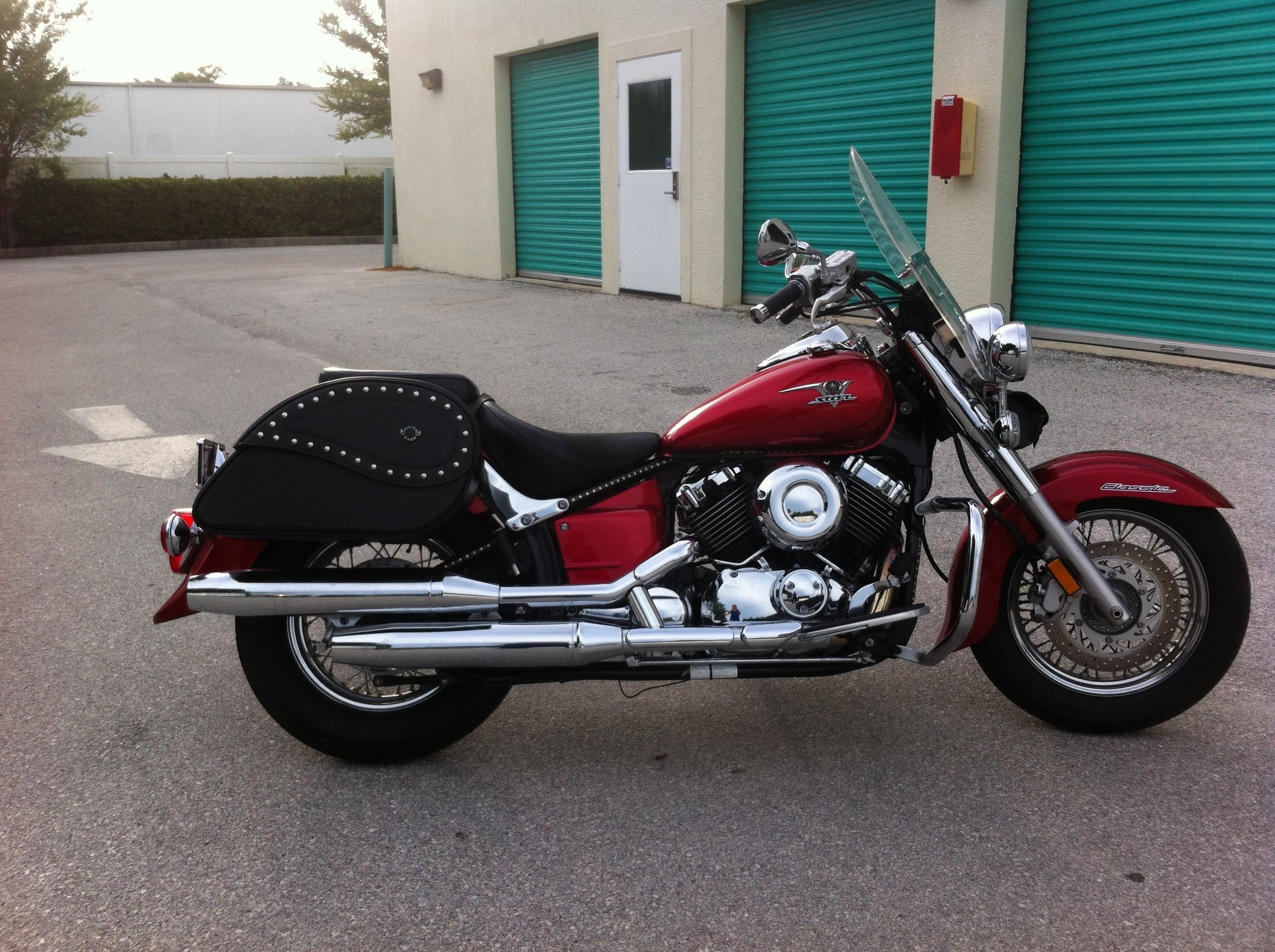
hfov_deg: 52.7
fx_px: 1287
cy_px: 476
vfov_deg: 40.6
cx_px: 638
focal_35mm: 35
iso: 80
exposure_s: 1/347
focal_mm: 3.85
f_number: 2.8
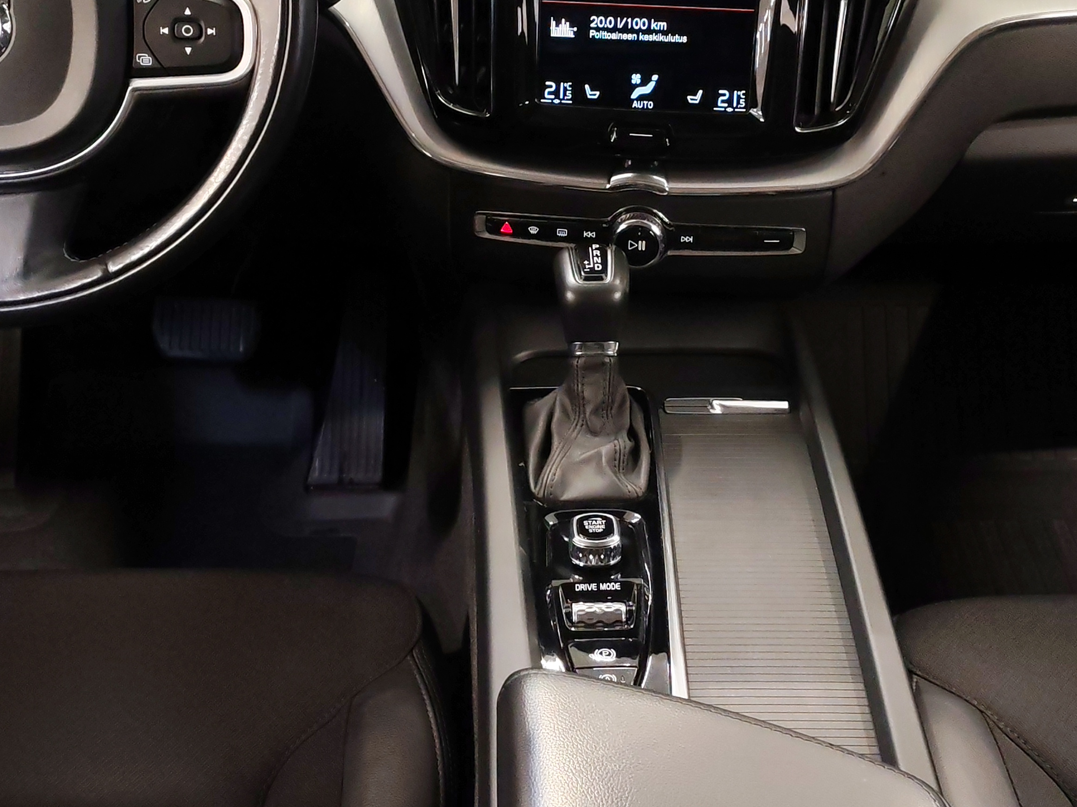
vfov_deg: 25.5
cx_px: 598
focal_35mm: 57
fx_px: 1773
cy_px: 254
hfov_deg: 33.7
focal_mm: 6.12
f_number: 1.9
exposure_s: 1/50
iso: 800
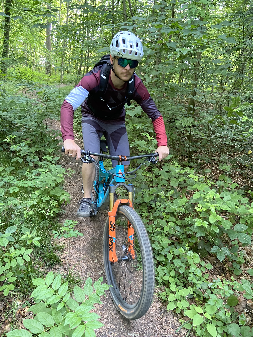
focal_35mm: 26
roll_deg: -5.8
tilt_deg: -15.3
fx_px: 253
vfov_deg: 67.3
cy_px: 168
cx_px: 126
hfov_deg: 53.1
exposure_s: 1/60
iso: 320
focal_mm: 4.25
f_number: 1.8
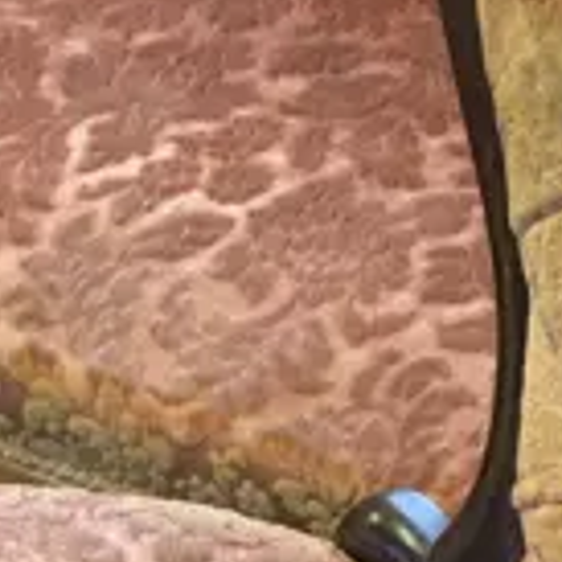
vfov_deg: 8.9
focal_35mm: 191
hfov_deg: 9.1
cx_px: 492
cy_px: 907
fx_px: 3508
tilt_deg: -41.0
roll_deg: -0.4
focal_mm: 4.15
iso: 50
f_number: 2.2
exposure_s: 1/17
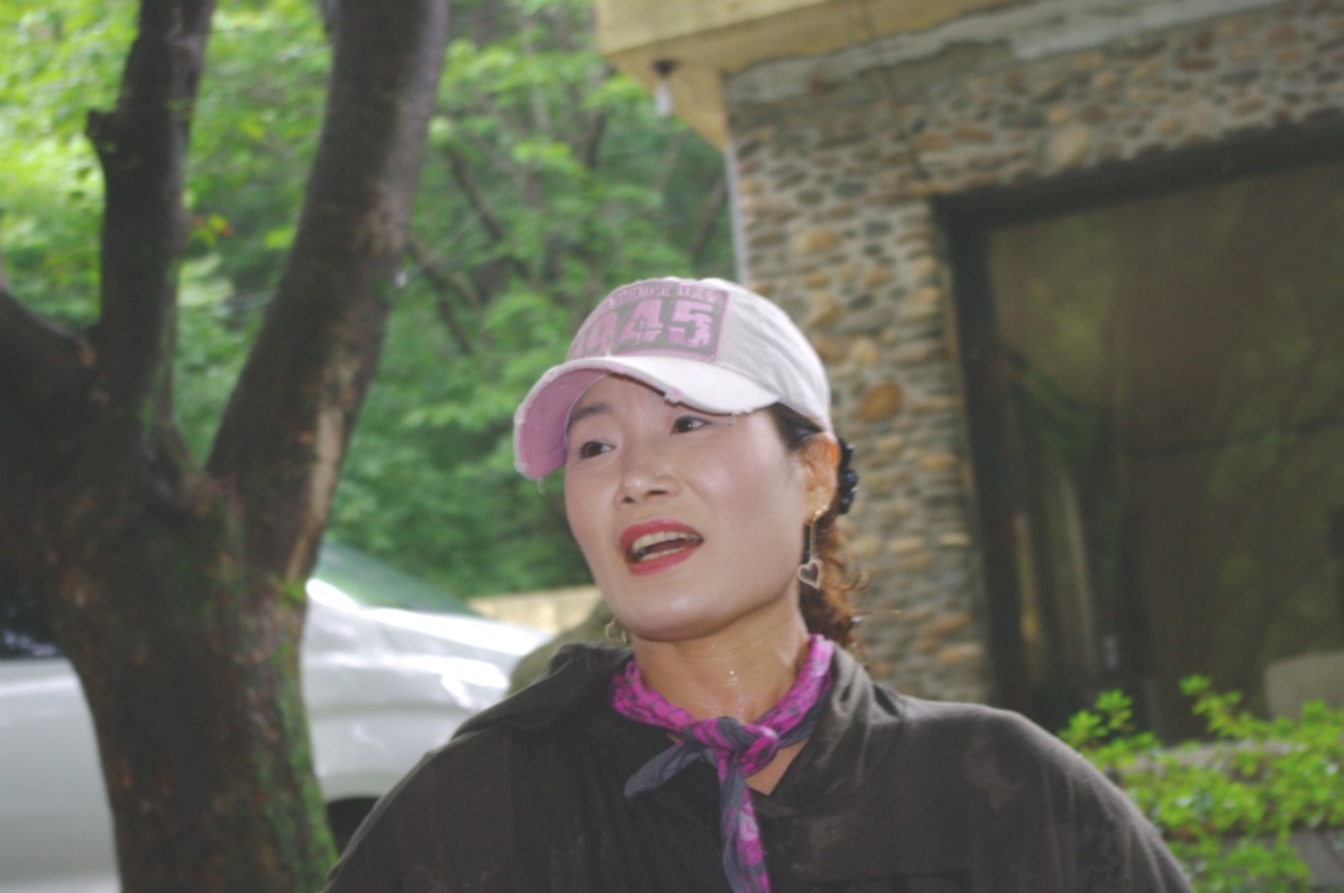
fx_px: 3058
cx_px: 672
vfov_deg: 16.6
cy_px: 446
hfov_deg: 24.8
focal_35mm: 82
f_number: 5.6
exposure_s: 1/60
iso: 400
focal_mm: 55
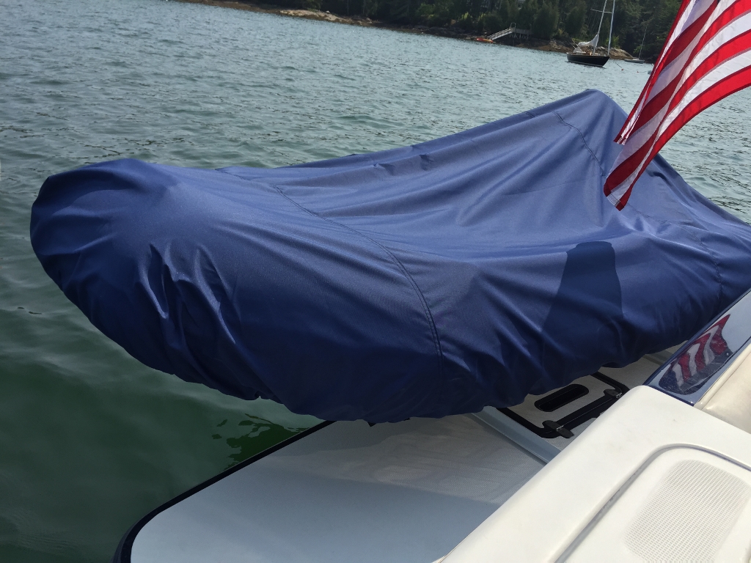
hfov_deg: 61.7
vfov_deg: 48.2
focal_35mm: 29
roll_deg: -8.3
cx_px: 376
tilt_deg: -19.7
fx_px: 629
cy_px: 282
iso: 32
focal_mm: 4.15
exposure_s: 1/2326
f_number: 2.2
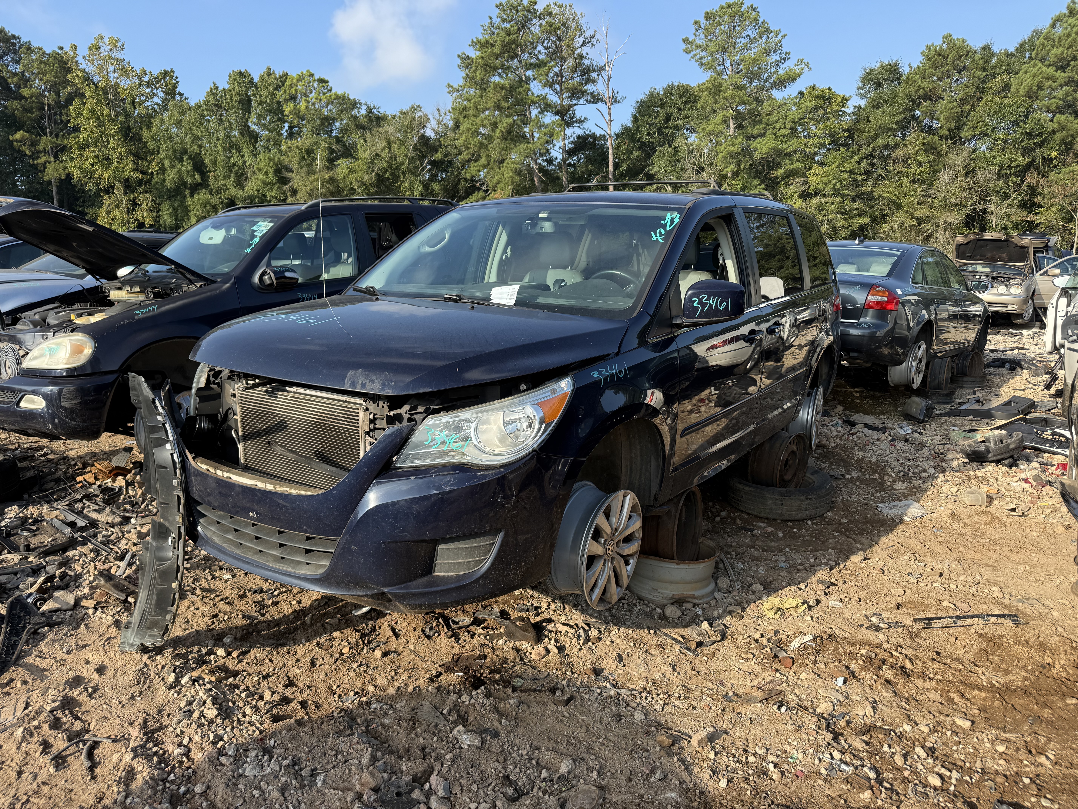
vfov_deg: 56.8
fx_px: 747
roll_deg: +4.0
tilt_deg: -9.0
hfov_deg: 71.6
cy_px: 404
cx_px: 539
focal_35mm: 24
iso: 80
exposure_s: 1/1522
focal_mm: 6.76
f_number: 1.78
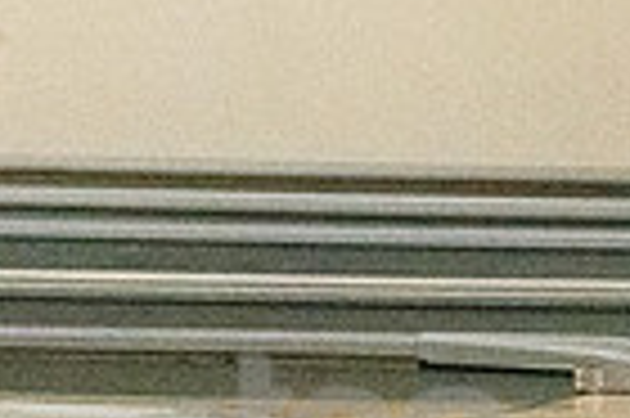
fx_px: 8495
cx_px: 1012
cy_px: -117
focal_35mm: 486
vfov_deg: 2.8
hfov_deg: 4.2
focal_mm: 78
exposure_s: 1/1250
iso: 10000
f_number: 4.5
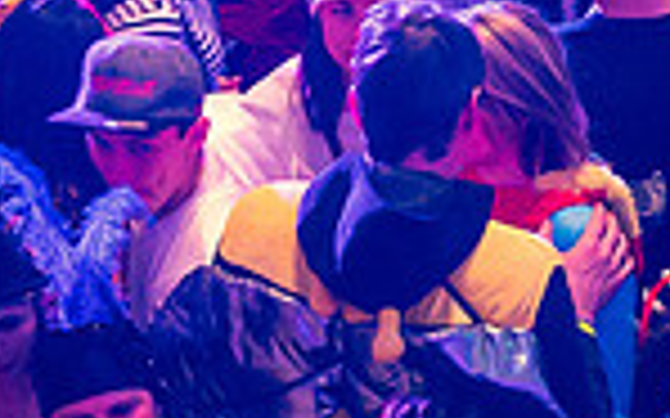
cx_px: 881
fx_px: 3778
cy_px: 200
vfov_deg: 6.3
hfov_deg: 9.9
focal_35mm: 207
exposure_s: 1/25
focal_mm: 35
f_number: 4.2
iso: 12800
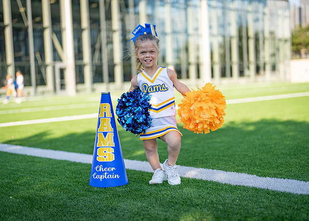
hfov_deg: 35.7
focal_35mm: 55
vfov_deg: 25.9
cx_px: 157
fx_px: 480
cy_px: 109
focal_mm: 50
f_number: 1.2
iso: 100
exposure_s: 1/3200
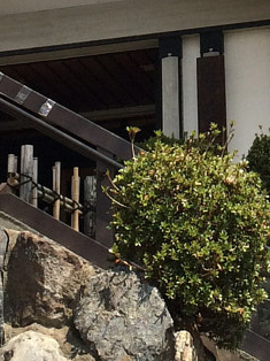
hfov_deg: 9.5
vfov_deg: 12.1
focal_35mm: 153
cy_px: -230
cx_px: 329
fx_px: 1593
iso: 32
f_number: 2.2
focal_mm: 4.12
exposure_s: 1/1282
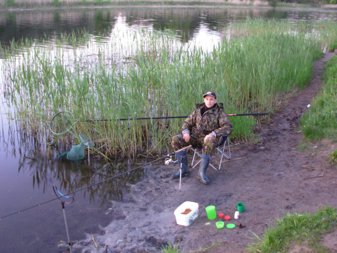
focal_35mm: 38
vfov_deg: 37.7
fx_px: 370
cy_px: 126
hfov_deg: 49.0
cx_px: 168
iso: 119
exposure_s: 1/4.2
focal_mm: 6.3
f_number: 2.9
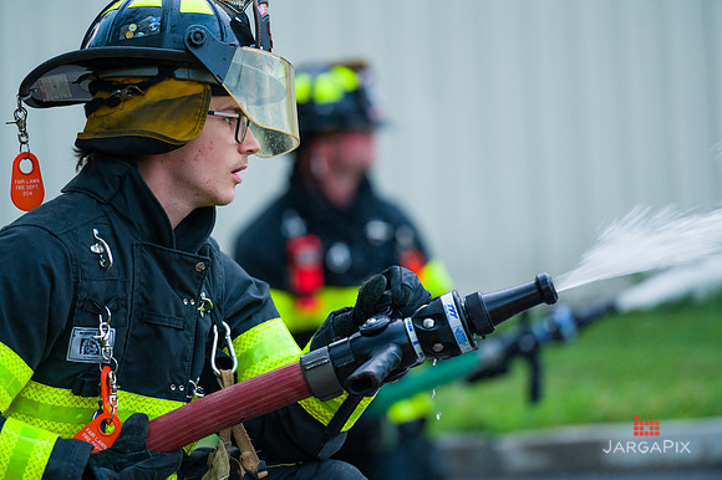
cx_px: 361
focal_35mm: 200
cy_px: 240
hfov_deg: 10.3
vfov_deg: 6.9
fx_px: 4009
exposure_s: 1/200
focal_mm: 200
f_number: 3.2
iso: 1250
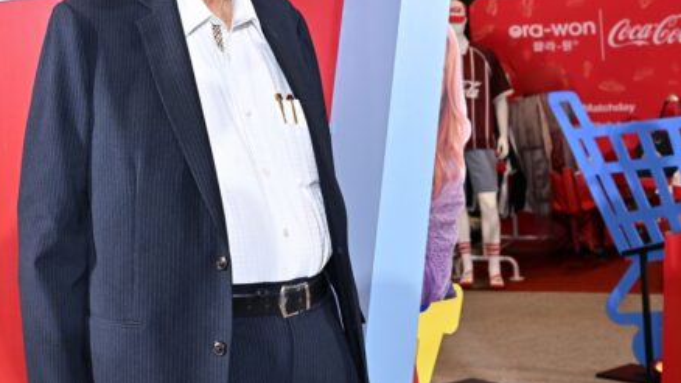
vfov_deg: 17.8
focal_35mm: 67
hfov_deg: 30.4
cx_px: 96
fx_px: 1209
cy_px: 61
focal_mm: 35
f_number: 6.3
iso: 1000
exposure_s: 1/100
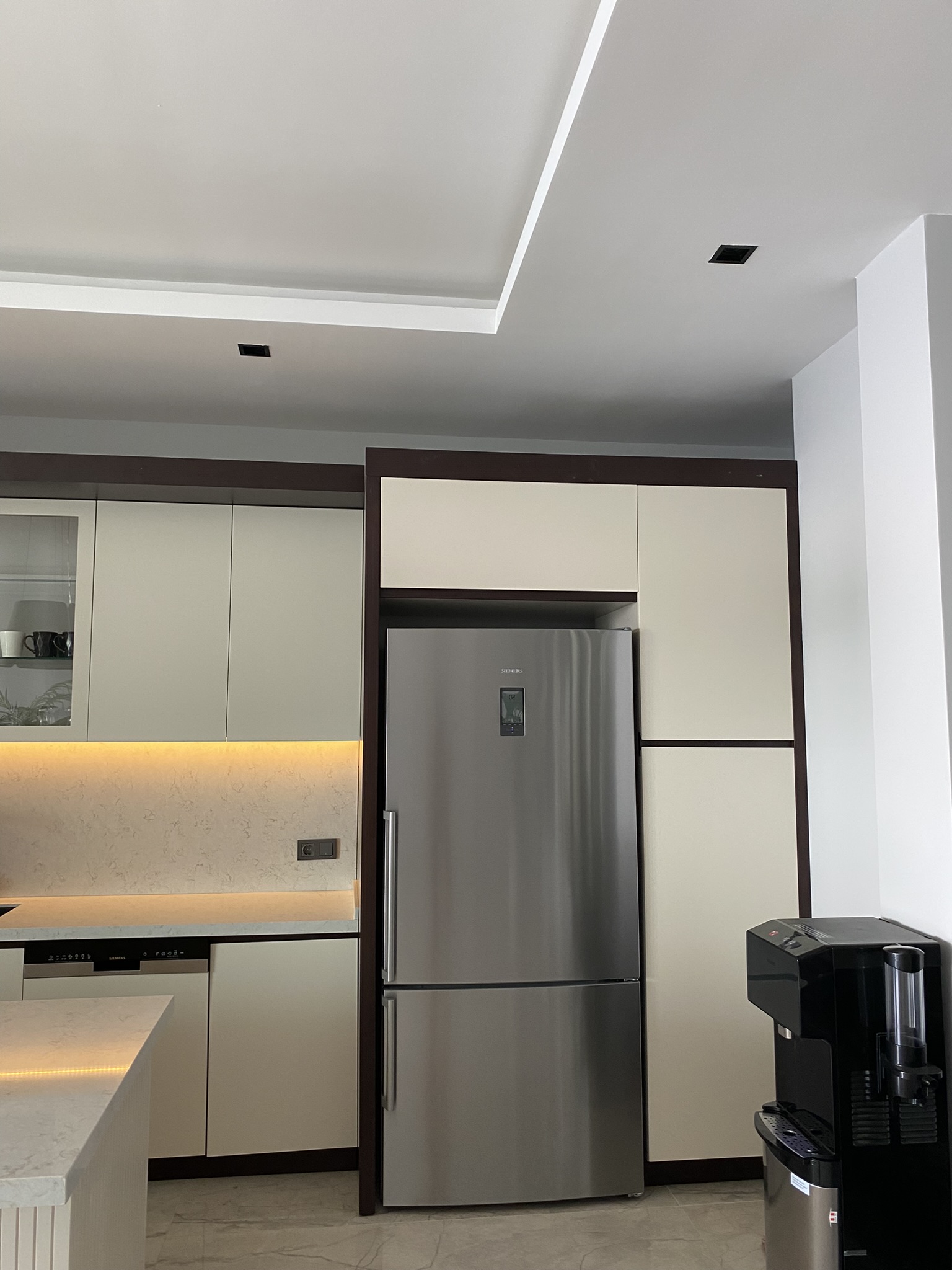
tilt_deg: +6.5
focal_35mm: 26
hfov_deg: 53.1
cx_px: 476
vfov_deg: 67.3
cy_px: 635
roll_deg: +0.3
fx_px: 953
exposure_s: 1/71
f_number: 1.8
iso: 125
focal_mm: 4.25
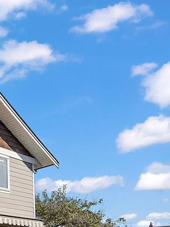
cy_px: 182
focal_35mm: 41
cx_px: -89
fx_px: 268
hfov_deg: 25.6
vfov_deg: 43.6
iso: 320
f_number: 6.3
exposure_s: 1/500
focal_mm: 17
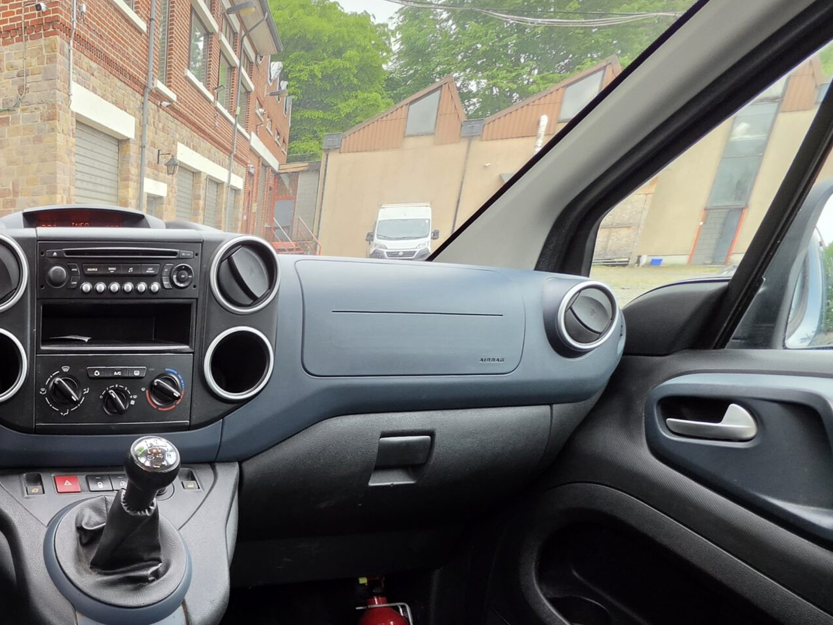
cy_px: 495
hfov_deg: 53.2
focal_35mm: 26
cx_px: 1
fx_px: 626
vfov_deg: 50.1
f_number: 1.9
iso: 125
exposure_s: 1/100
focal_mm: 2.2
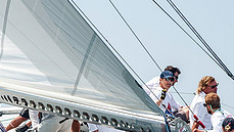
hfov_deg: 4.4
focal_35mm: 493
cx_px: 51
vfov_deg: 2.5
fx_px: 3060
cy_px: 155
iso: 320
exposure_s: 1/3200
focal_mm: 175
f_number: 5
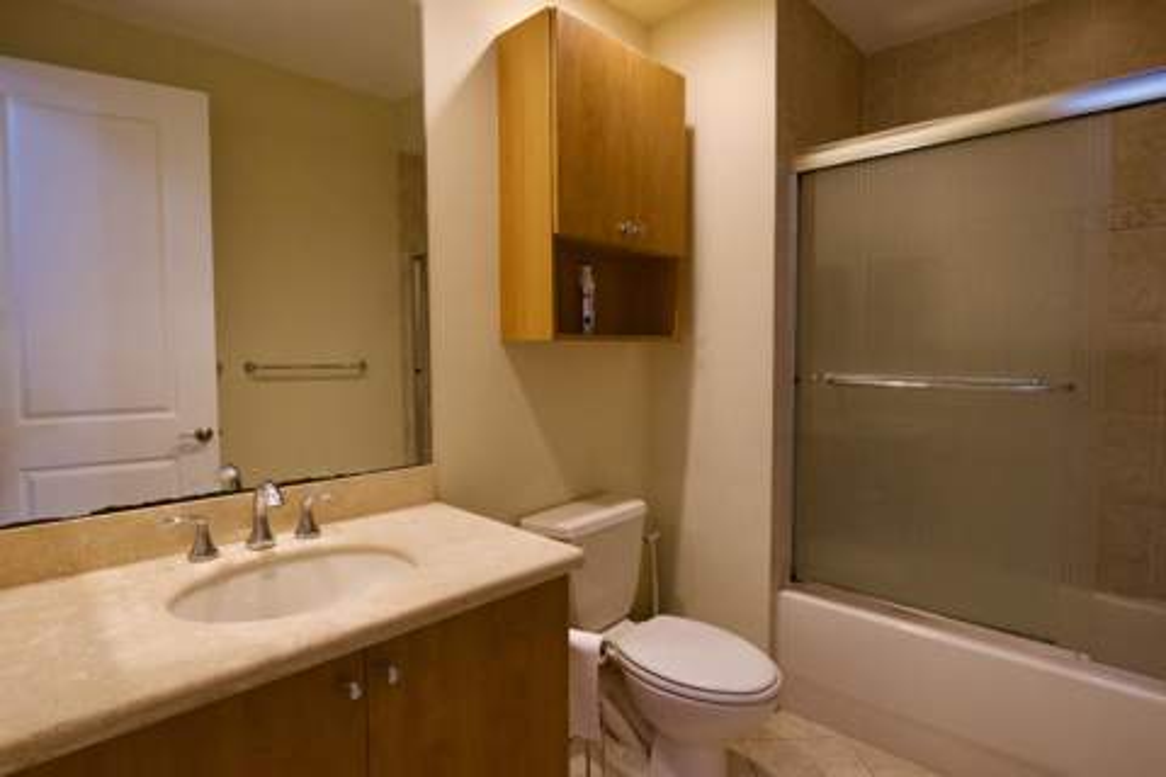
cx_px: 583
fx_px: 534
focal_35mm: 16
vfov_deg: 72.1
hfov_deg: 95.0
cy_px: 388
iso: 1600
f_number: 3.5
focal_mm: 11
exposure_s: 1/160
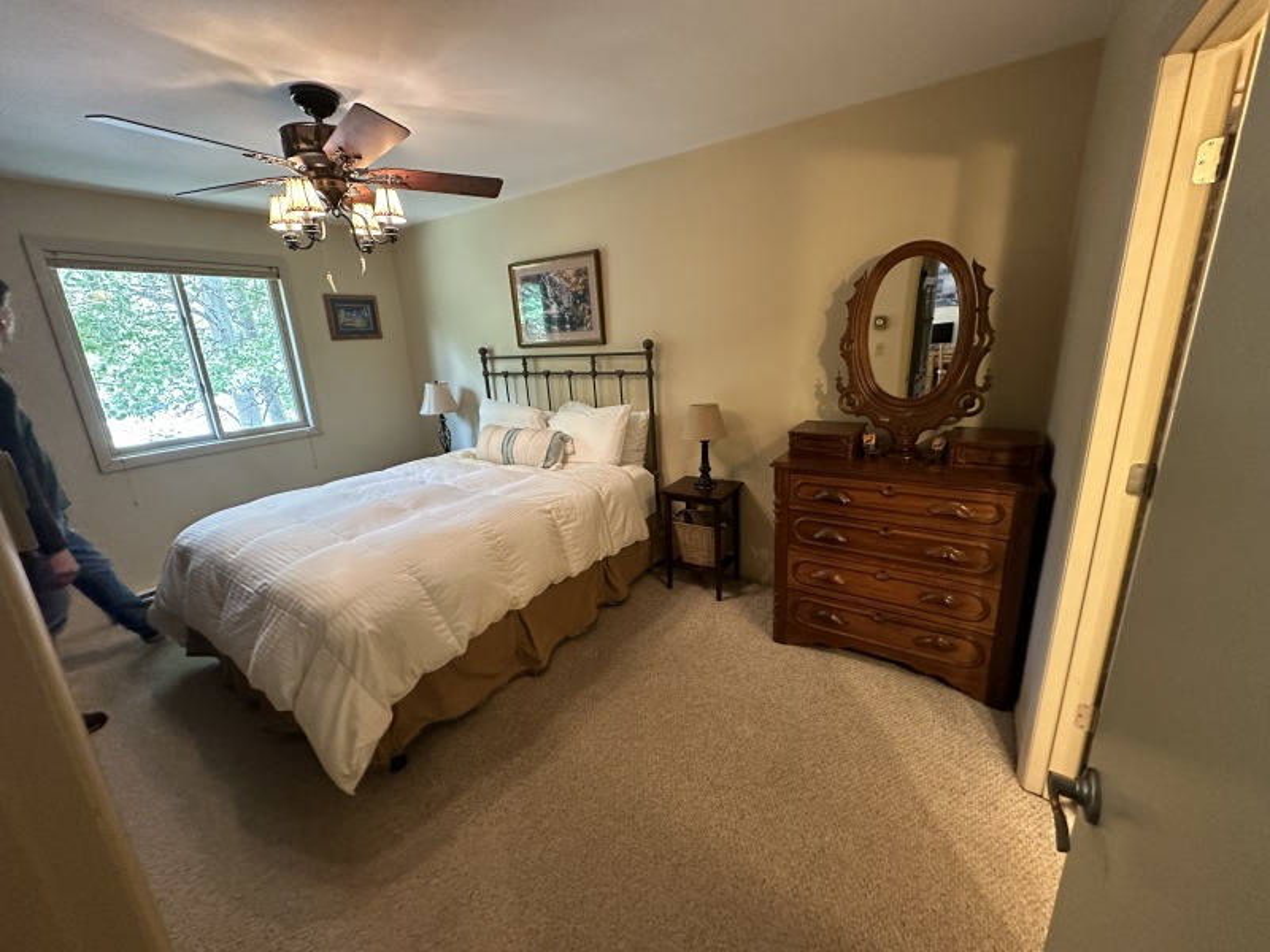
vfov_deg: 85.7
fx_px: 514
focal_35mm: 14
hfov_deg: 102.1
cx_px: 635
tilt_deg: -15.4
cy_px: 476
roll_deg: +3.4
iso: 640
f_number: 2.2
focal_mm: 2.22
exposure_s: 1/60
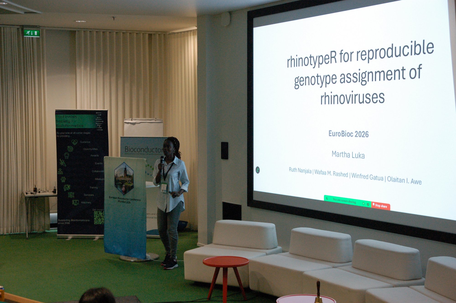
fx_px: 759
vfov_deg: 22.6
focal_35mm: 60
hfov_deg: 33.4
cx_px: 228
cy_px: 152
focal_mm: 40
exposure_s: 1/125
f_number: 5.6
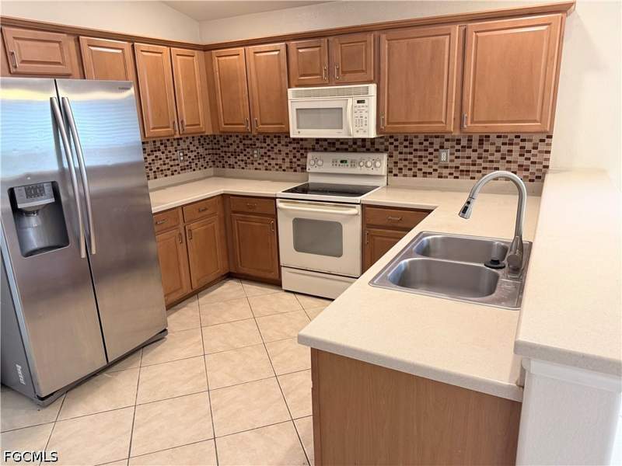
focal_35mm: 24
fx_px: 431
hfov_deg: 71.6
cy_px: 233
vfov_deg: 56.8
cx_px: 311
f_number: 1.78
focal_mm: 6.76
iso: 200
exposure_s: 1/60
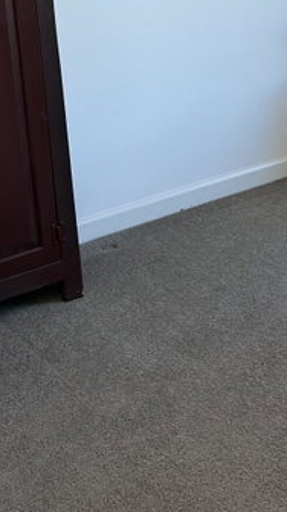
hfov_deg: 18.5
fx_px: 881
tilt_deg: -7.1
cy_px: -5
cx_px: 182
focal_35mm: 65
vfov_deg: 30.1
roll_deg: +5.5
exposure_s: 1/60
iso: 64
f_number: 1.5
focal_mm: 5.7
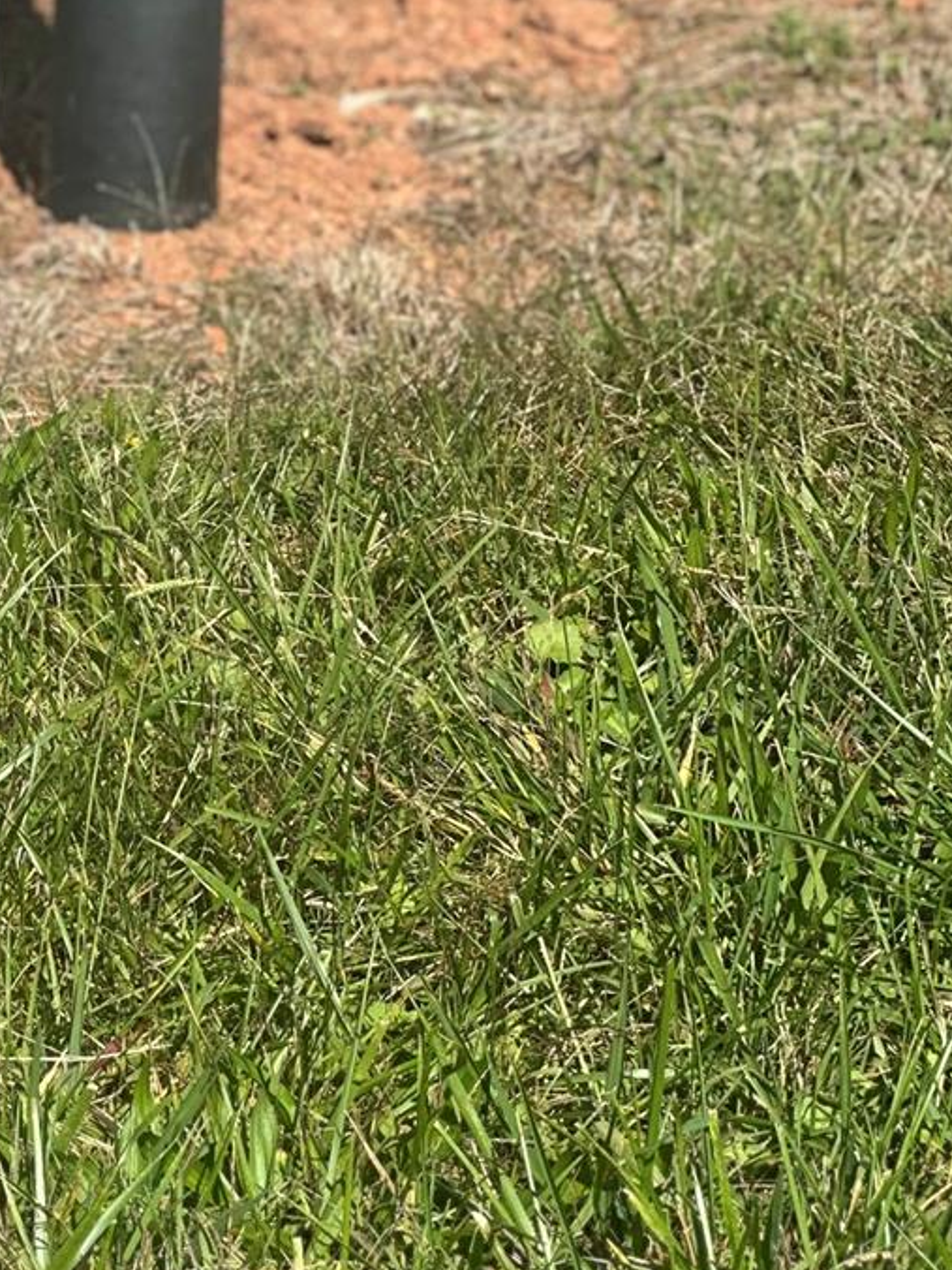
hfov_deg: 8.4
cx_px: -113
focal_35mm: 175
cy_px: 56
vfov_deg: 11.2
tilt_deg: -12.0
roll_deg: -4.8
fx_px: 6417
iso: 32
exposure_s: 1/769
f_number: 2.8
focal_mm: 9
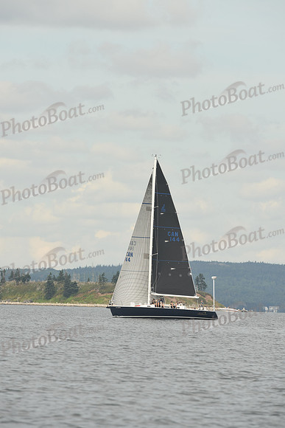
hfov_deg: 3.4
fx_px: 4747
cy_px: 214
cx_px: 142
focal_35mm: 400
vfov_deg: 5.2
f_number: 8
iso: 400
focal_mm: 400
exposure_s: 1/640
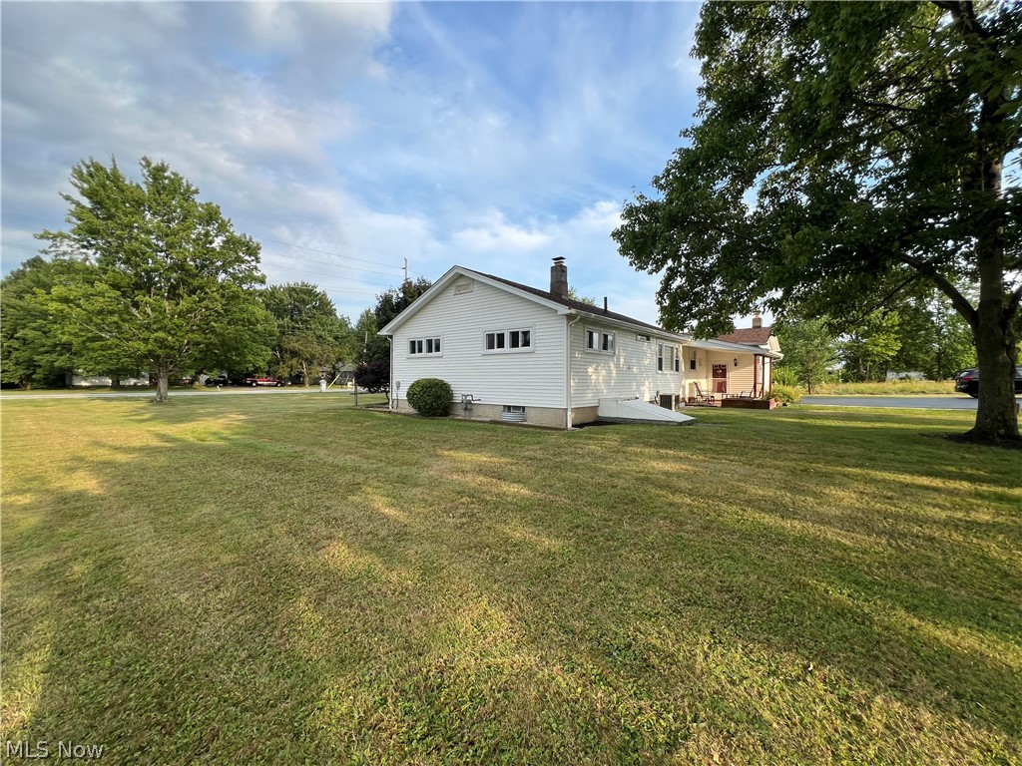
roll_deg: +0.1
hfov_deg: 106.2
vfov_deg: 89.9
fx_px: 384
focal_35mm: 13
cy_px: 383
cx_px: 511
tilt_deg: -0.2
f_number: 1.8
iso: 32
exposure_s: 1/673
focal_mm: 1.57
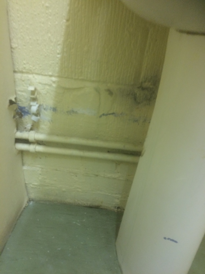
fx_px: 229
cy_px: 137
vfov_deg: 61.7
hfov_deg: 48.2
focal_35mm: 29
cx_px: 102
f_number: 2.2
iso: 160
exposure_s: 1/33
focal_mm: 4.15
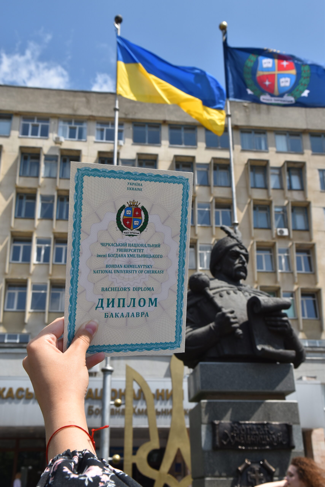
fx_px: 528
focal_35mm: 39
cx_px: 162
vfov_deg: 49.5
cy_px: 244
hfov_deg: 34.2
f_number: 9
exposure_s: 1/320
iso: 200
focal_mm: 26
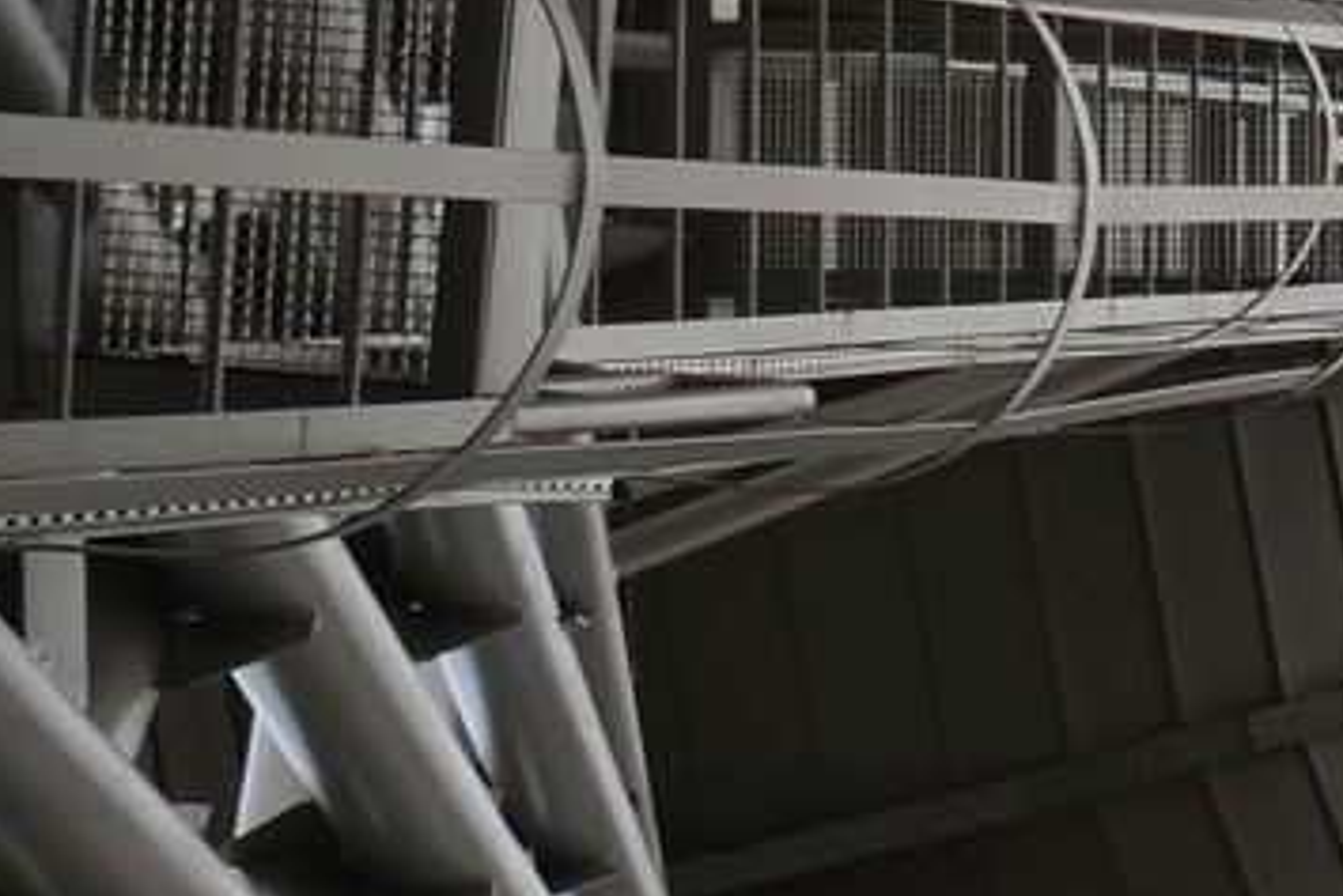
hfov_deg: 11.8
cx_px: 3064
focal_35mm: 146
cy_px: 329
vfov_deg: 9.4
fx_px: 5449
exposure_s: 1/60
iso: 100
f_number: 8
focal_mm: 18
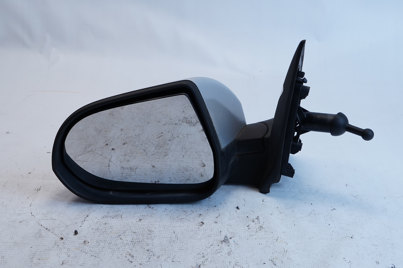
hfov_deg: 43.6
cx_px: 202
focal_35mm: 45
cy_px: 134
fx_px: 504
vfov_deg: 29.9
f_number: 10
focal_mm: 30
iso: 400
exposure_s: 1/40
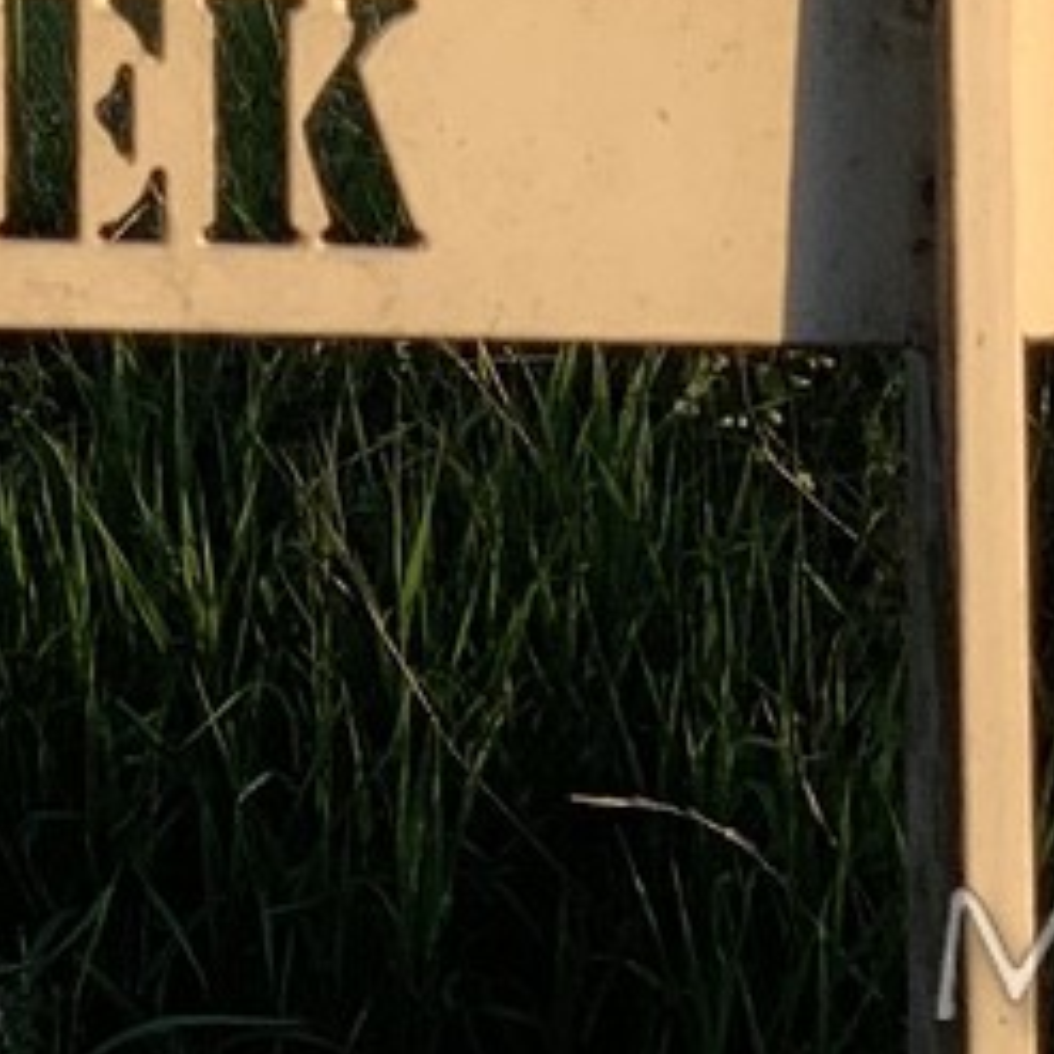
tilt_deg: -0.3
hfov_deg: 6.5
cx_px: -1084
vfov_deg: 6.5
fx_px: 8991
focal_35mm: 261
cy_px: -1135
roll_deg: +0.2
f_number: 2.4
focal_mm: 6
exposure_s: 1/444
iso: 16
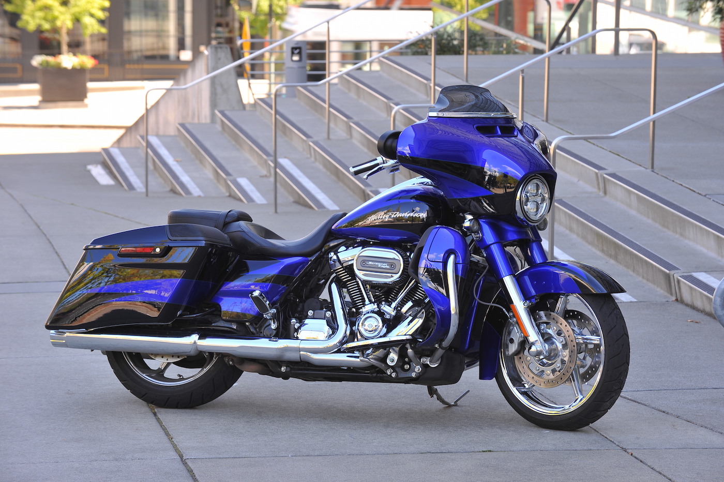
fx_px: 3116
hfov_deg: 13.3
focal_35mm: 155
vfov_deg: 8.8
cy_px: 241
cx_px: 362
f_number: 7.1
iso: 200
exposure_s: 1/40
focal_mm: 155
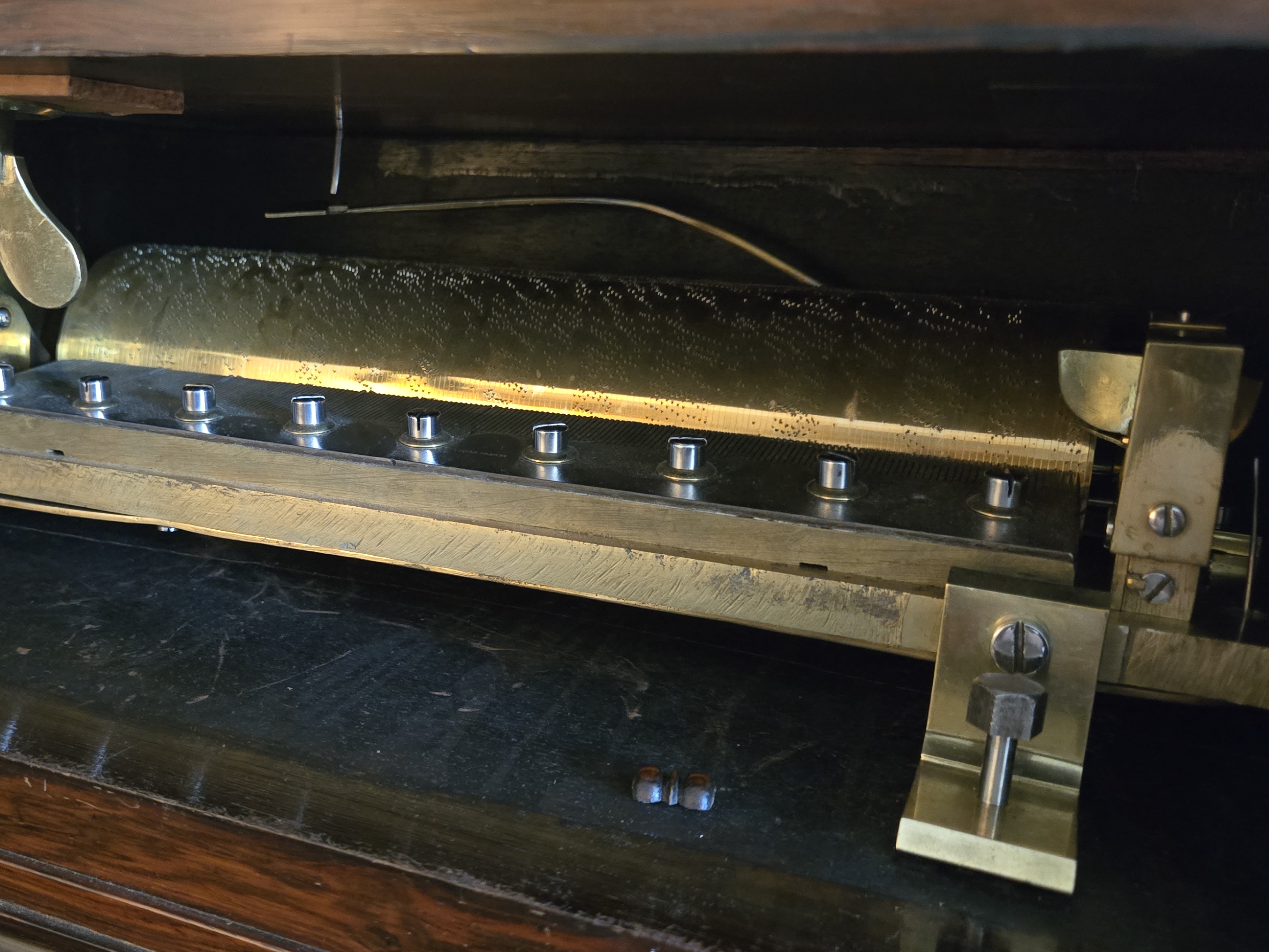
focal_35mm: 34
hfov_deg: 52.9
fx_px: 1246
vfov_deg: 41.8
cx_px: 424
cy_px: 483
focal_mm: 5.4
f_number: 1.8
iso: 1600
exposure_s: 1/30
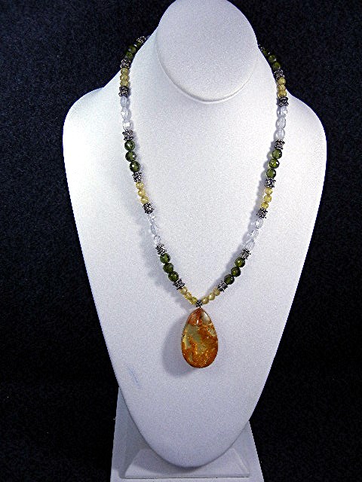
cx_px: 181
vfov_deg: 54.0
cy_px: 241
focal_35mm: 34
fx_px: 474
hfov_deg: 41.8
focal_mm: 6.2
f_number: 3.6
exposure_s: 1/77.8
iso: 160
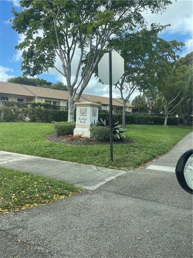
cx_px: 96
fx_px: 193
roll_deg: -3.4
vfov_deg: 67.3
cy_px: 129
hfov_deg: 53.1
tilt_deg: -2.6
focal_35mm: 26
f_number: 1.6
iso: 32
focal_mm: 5.1
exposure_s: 1/518
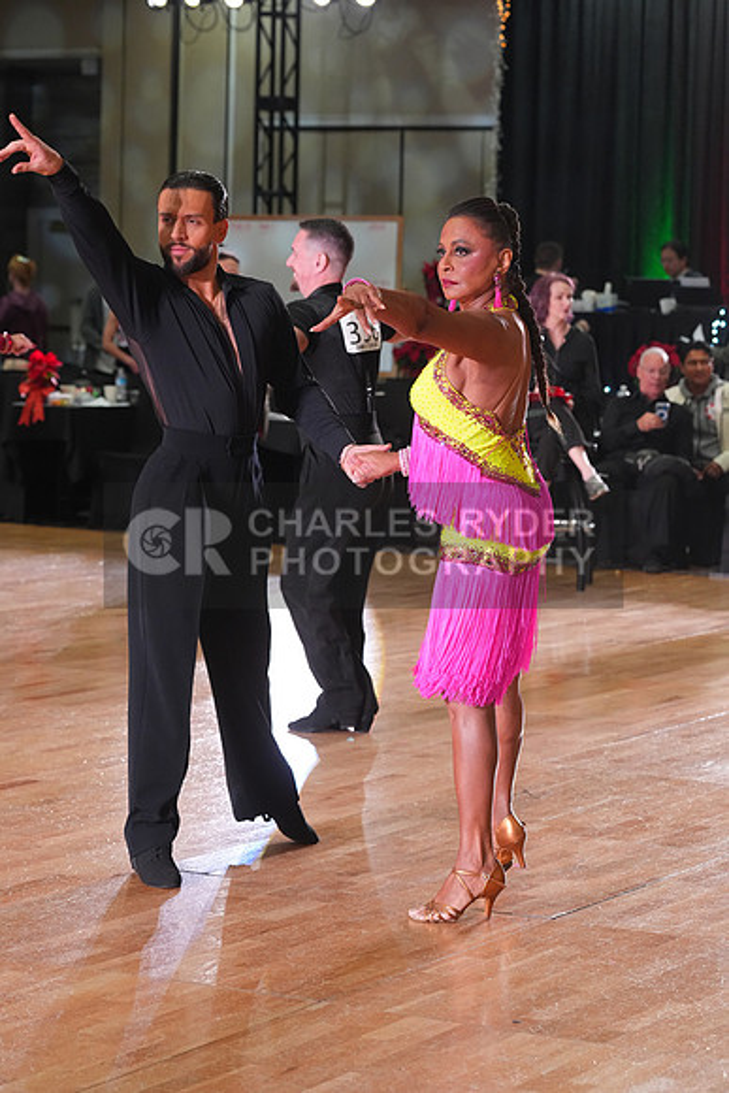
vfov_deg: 20.6
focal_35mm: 99
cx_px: 364
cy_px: 546
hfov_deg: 13.8
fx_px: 3005
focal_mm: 99
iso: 3200
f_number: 5.6
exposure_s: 1/200
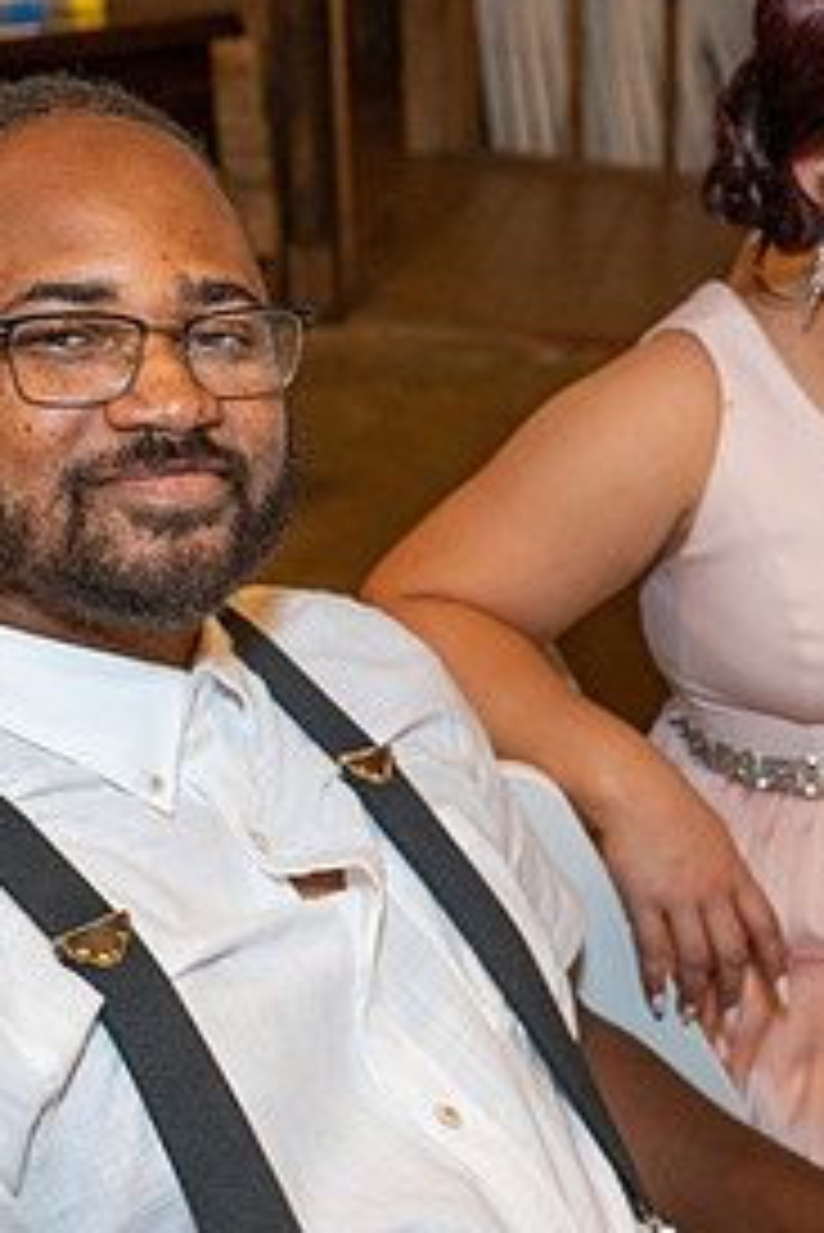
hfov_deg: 18.3
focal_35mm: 74
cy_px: 700
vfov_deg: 27.3
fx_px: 2537
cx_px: 648
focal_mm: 35
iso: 1600
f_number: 4.5
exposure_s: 1/60
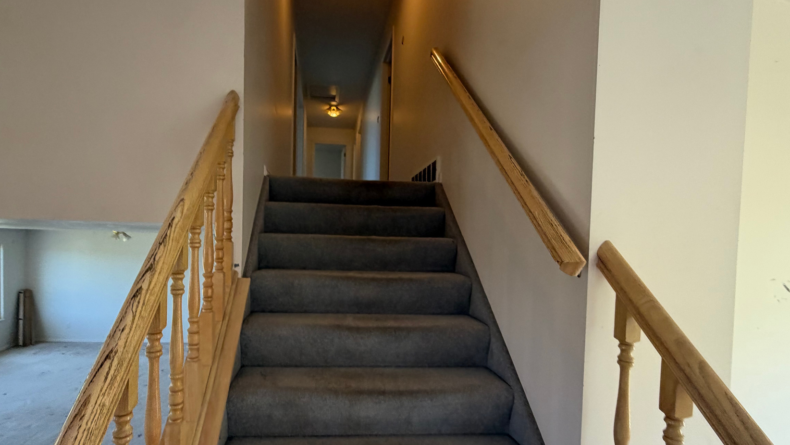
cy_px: 254
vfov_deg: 58.1
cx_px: 356
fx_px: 398
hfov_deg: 89.3
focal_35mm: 19
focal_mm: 2.22
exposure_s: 1/120
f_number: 2.2
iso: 125
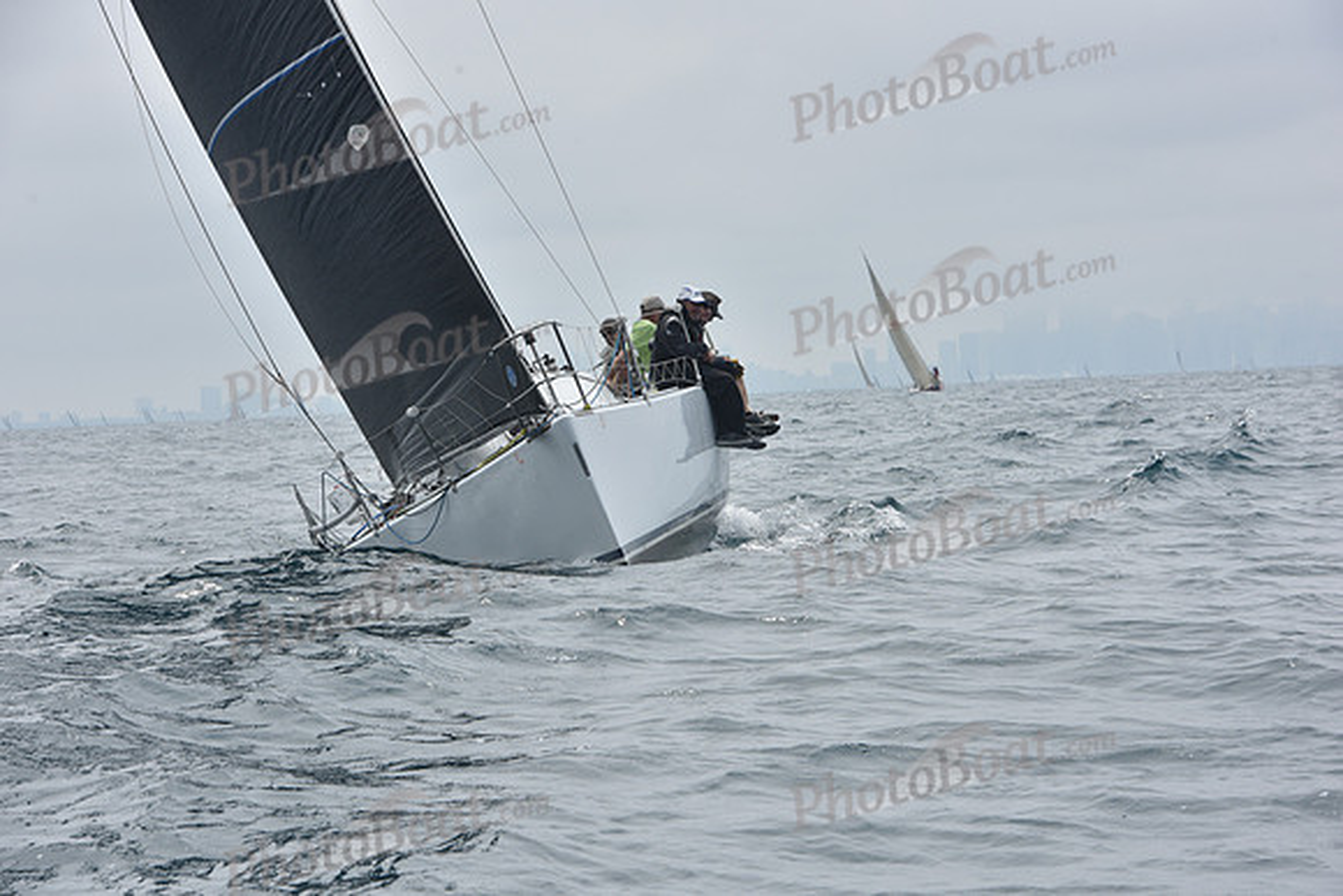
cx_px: 672
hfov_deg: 15.2
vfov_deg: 10.2
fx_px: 5037
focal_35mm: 135
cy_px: 448
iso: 250
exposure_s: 1/800
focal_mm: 135
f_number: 11
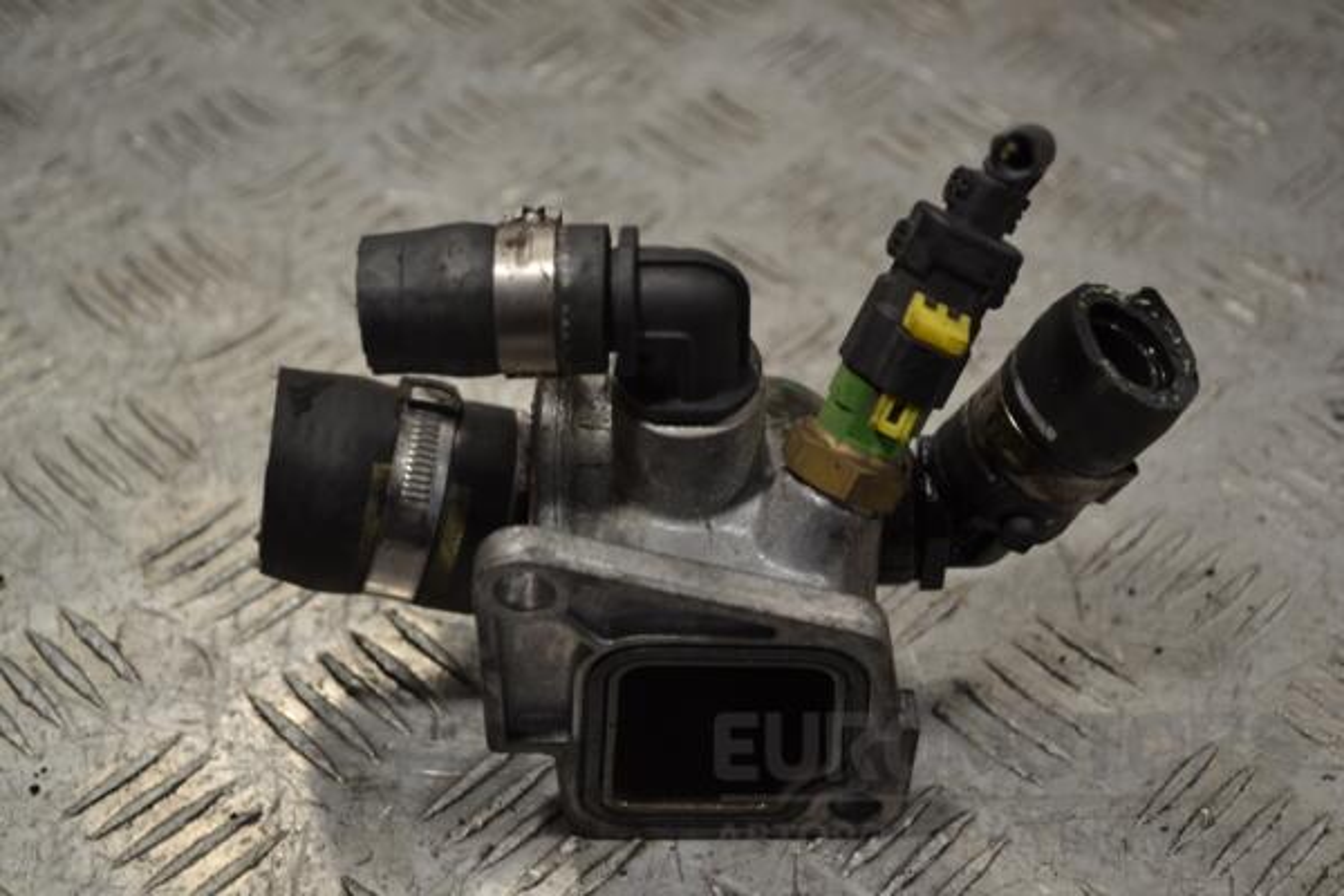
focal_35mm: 52
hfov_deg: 37.9
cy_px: 448
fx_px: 1960
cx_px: 672
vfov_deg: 25.8
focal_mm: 35
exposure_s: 1/40
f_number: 5
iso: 100
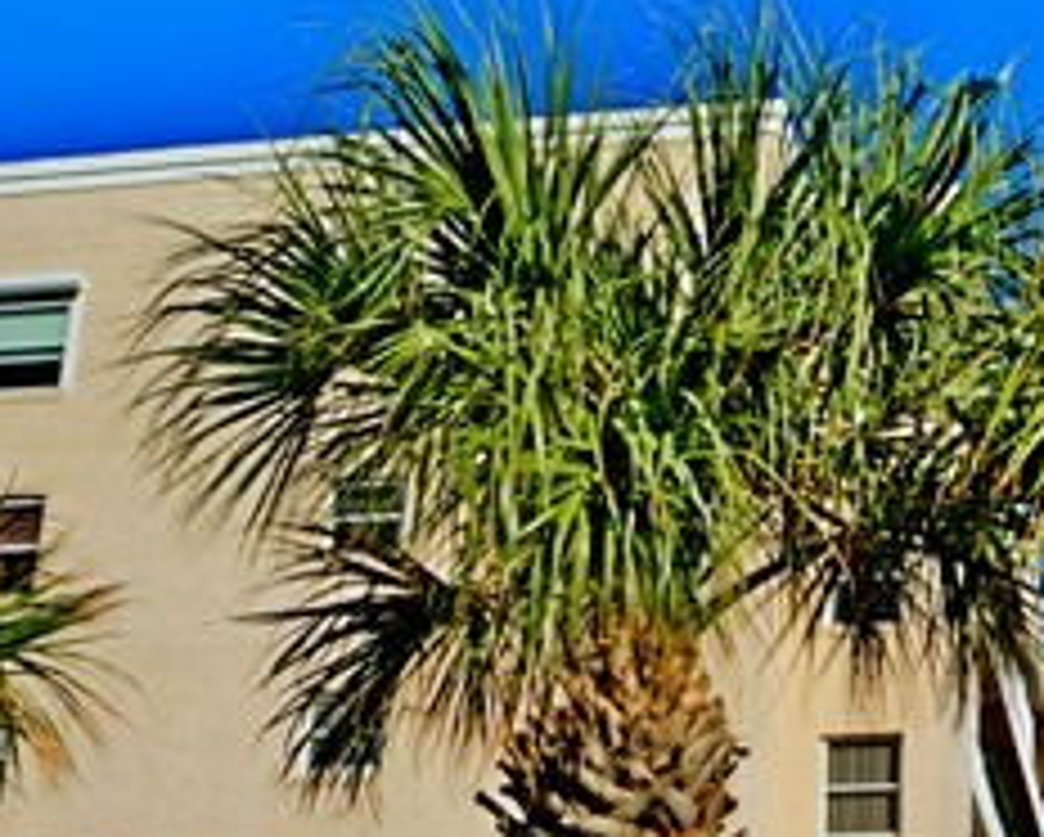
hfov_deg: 26.7
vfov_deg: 20.8
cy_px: 918
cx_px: 814
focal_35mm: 70
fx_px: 2165
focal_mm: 18
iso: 100
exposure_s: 1/320
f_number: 9
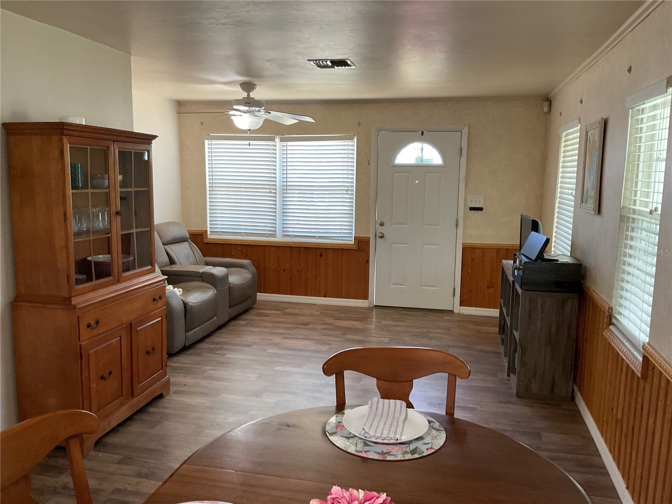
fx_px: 563
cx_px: 336
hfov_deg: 61.7
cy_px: 252
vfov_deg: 48.2
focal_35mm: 29
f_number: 1.8
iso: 100
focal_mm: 3
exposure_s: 1/60
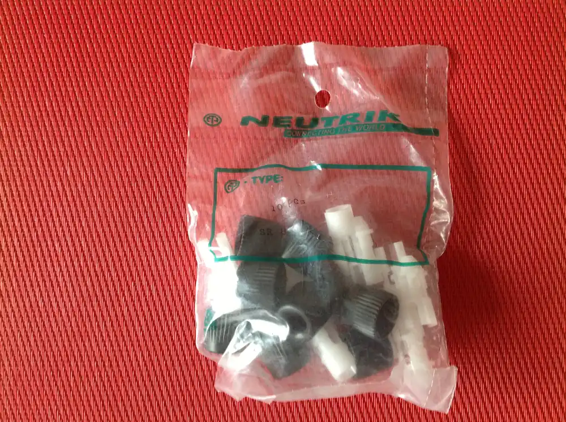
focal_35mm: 35
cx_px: 283
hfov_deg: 52.7
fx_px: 571
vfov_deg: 40.6
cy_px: 211
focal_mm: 4.28
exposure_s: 1/15
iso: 160
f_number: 2.4
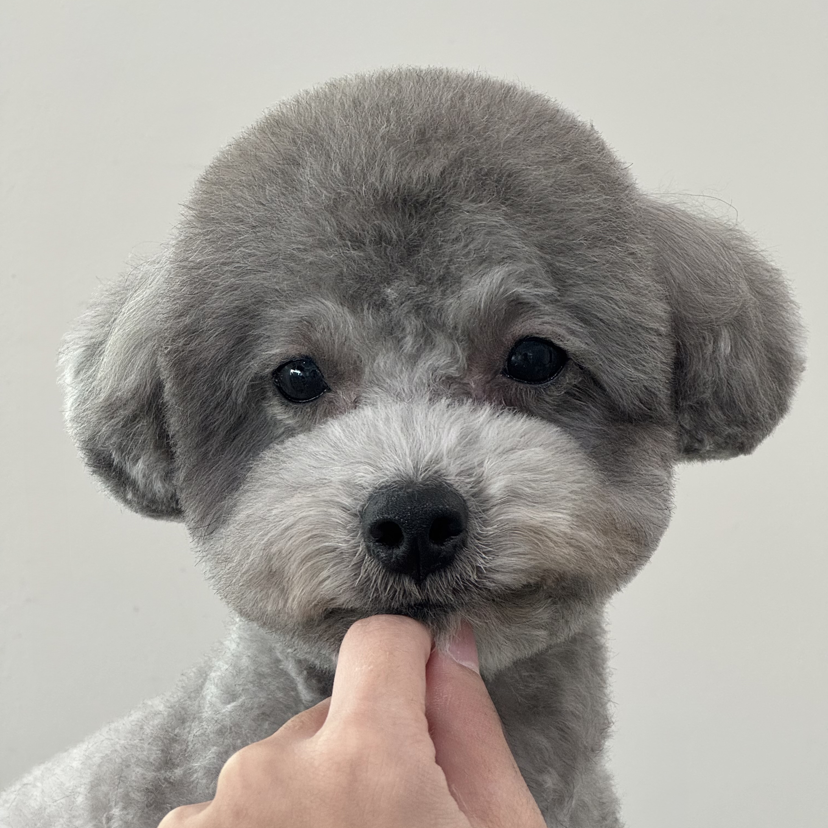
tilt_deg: -14.4
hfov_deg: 19.1
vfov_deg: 19.1
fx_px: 2463
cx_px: 414
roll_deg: +1.9
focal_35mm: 91
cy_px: 397
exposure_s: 1/120
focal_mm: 9
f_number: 2.8
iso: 200
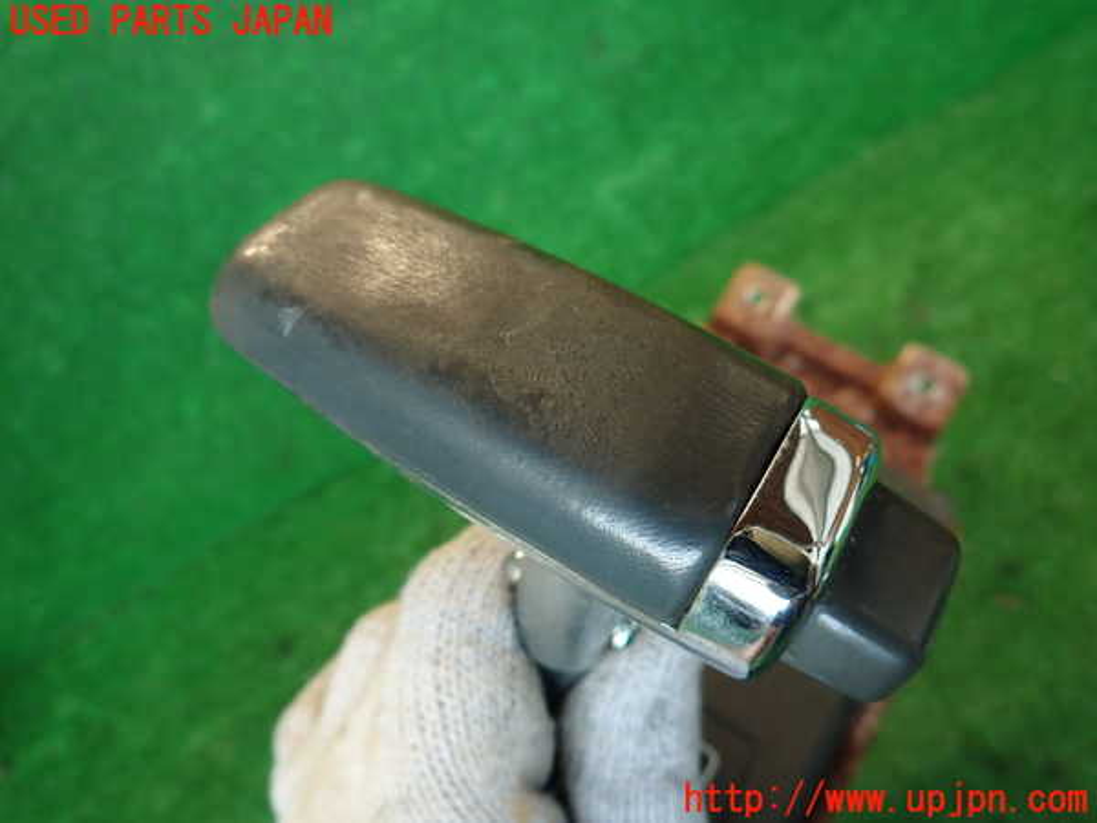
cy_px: 412
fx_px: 792
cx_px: 548
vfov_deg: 54.9
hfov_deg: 69.4
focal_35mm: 25
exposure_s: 1/60
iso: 200
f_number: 2
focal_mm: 4.5
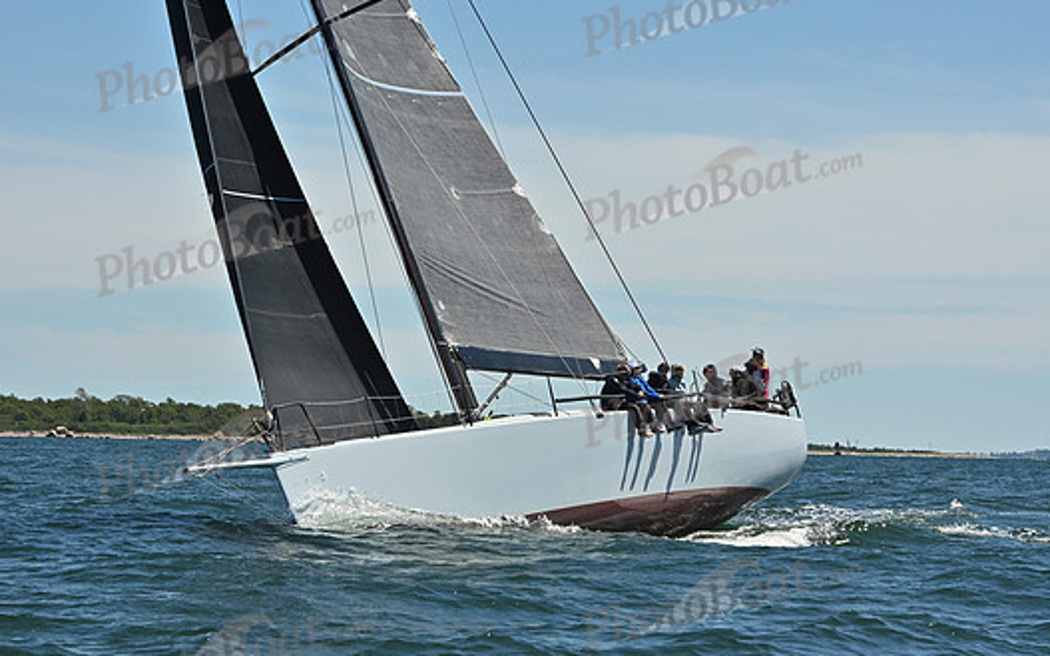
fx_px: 3919
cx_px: 480
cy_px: 320
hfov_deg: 15.3
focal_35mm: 137
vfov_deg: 9.6
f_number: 13
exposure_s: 1/800
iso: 320
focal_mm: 122
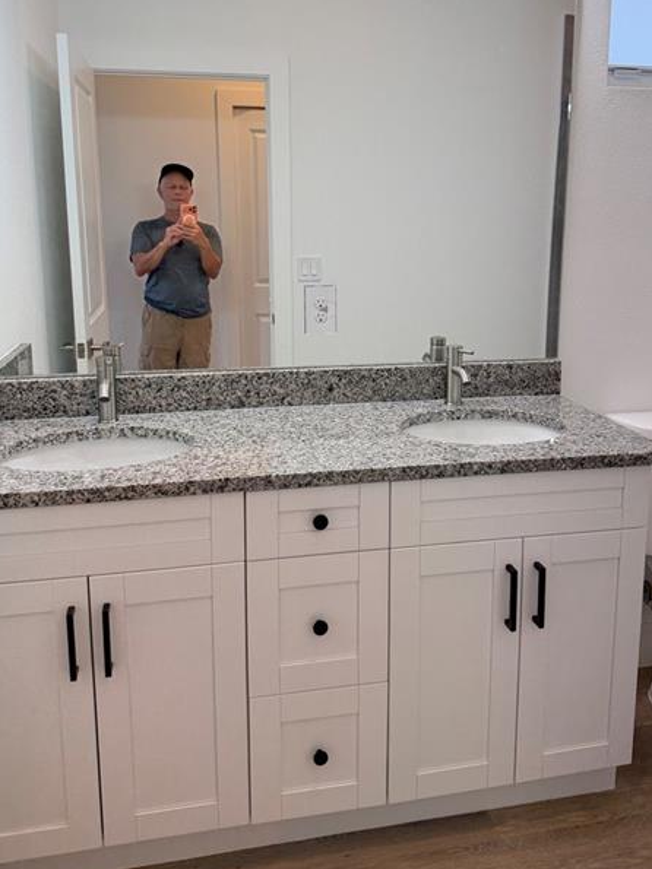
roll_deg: -0.5
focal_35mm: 31
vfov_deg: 57.9
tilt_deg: -9.4
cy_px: 343
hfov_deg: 45.4
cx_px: 363
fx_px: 779
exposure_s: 1/267
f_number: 1.78
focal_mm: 6.76
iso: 80
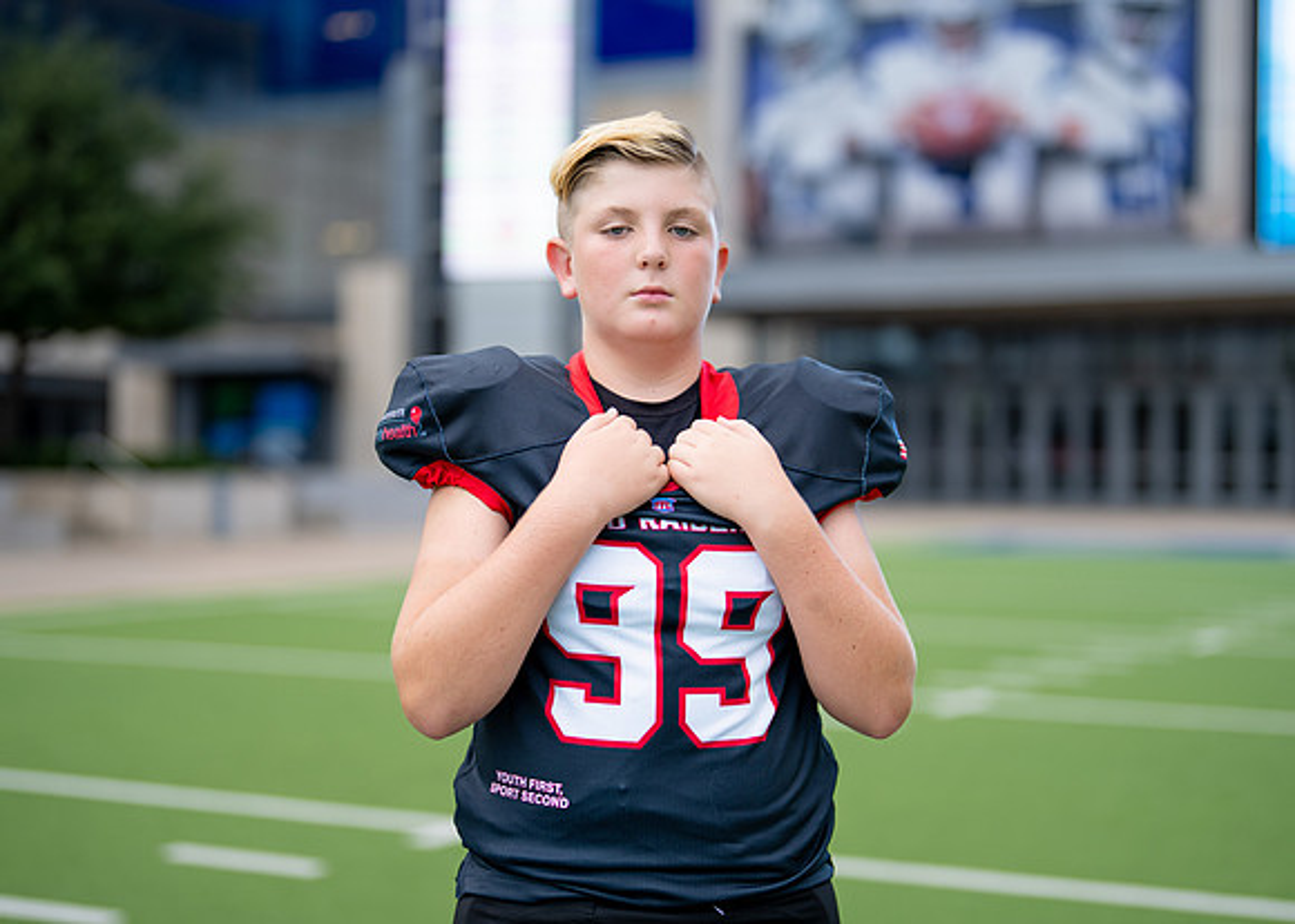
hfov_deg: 30.9
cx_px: 670
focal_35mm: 64
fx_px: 2341
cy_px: 433
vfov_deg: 22.3
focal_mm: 50
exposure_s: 1/1600
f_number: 1.2
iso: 100
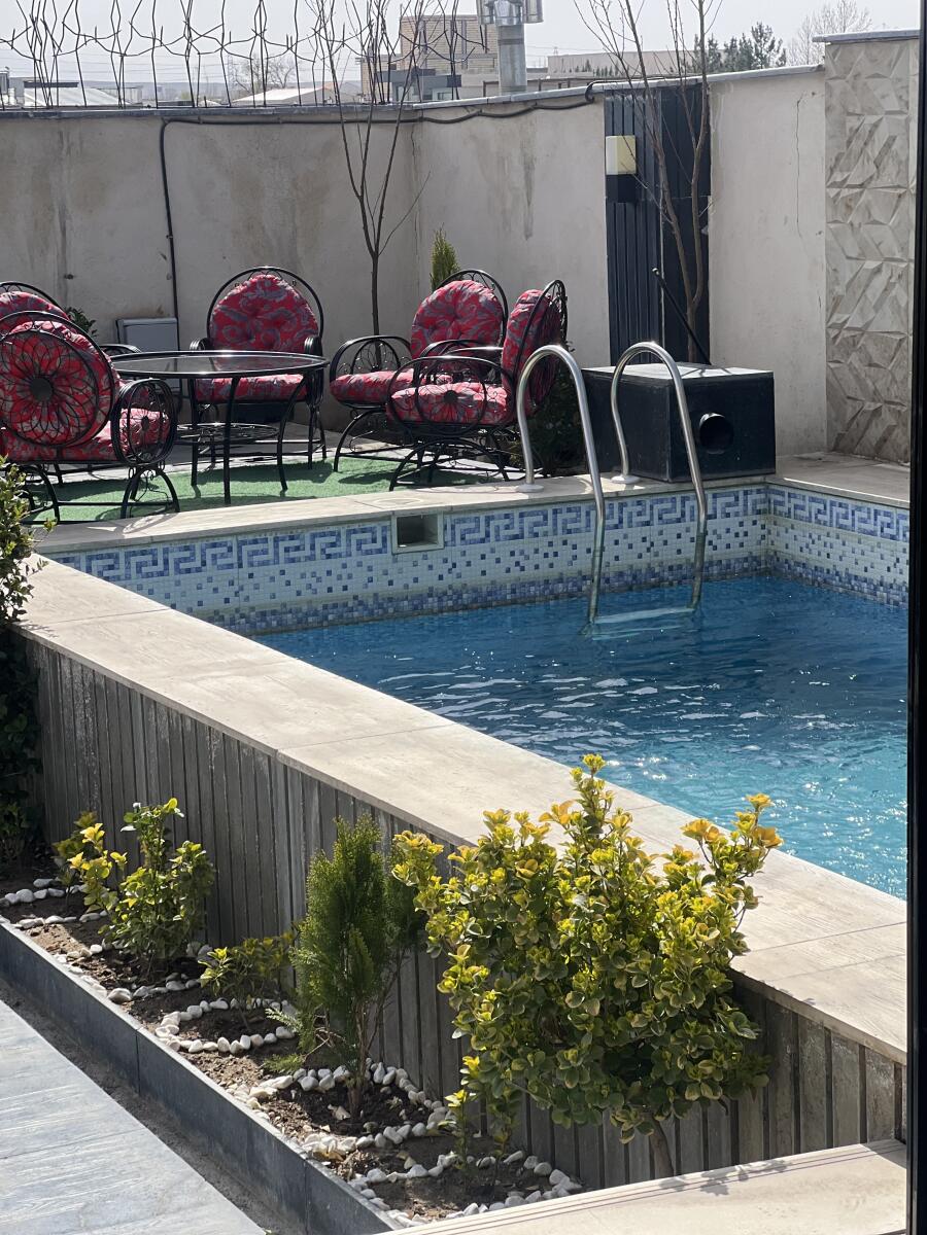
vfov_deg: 25.3
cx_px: 464
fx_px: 2749
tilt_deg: -9.7
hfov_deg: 19.1
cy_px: 618
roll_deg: +1.8
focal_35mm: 77
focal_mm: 9
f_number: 2.8
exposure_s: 1/457
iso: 32
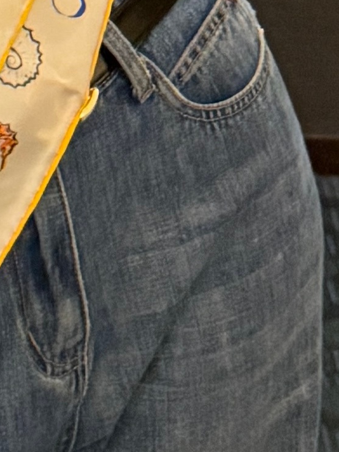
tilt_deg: -4.8
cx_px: -211
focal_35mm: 162
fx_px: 2115
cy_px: -512
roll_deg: -2.5
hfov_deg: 8.9
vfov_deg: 10.9
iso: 800
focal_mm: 6.76
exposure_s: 1/50
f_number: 1.78
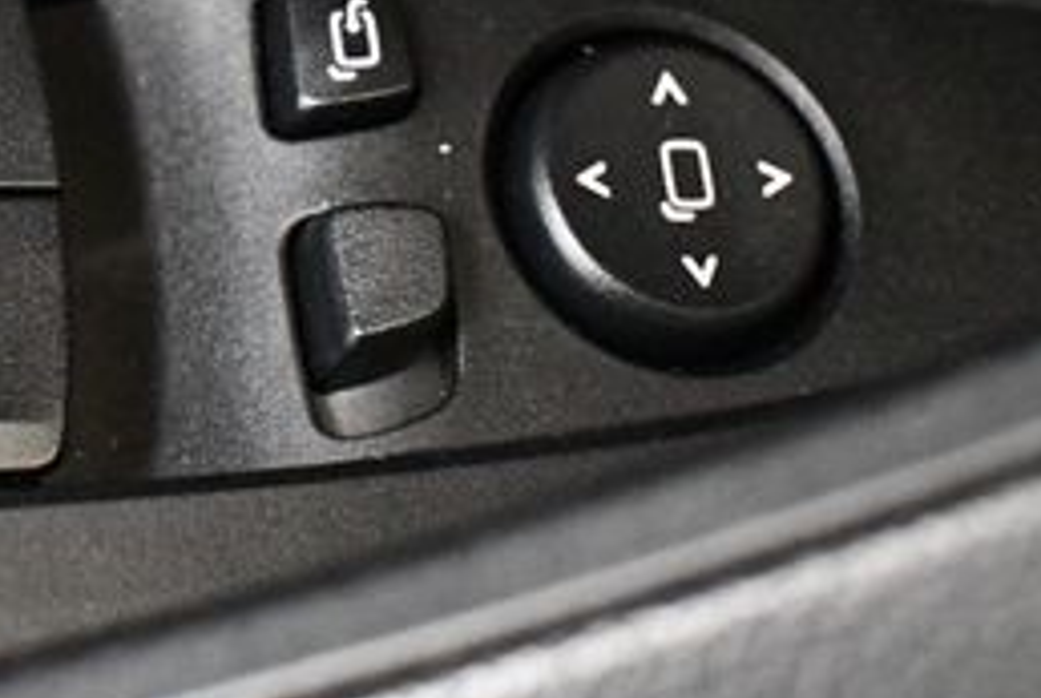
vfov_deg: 11.5
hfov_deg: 16.6
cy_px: 198
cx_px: -109
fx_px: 3447
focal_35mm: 119
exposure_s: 1/60
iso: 7200
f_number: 4
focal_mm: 24
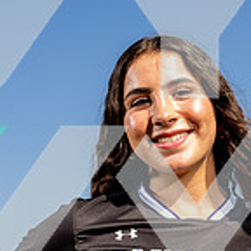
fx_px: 730
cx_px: 268
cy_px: 219
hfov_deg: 18.8
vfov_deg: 19.2
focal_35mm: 89
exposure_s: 1/125
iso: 50
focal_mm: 26
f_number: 7.1
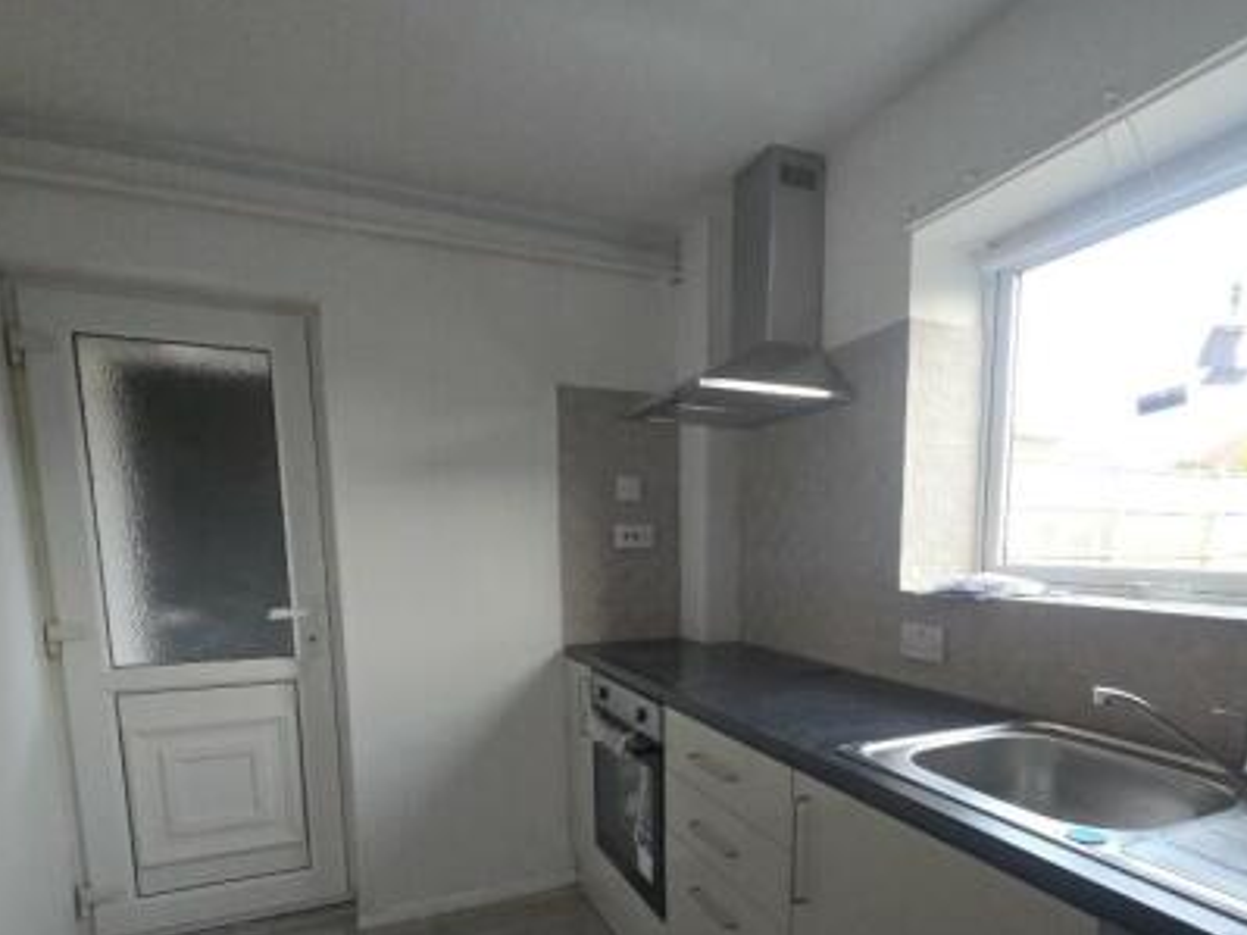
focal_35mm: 19
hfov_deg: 84.4
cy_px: 649
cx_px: 686
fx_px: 684
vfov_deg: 66.1
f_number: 2.2
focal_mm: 2.2
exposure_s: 1/60
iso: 200
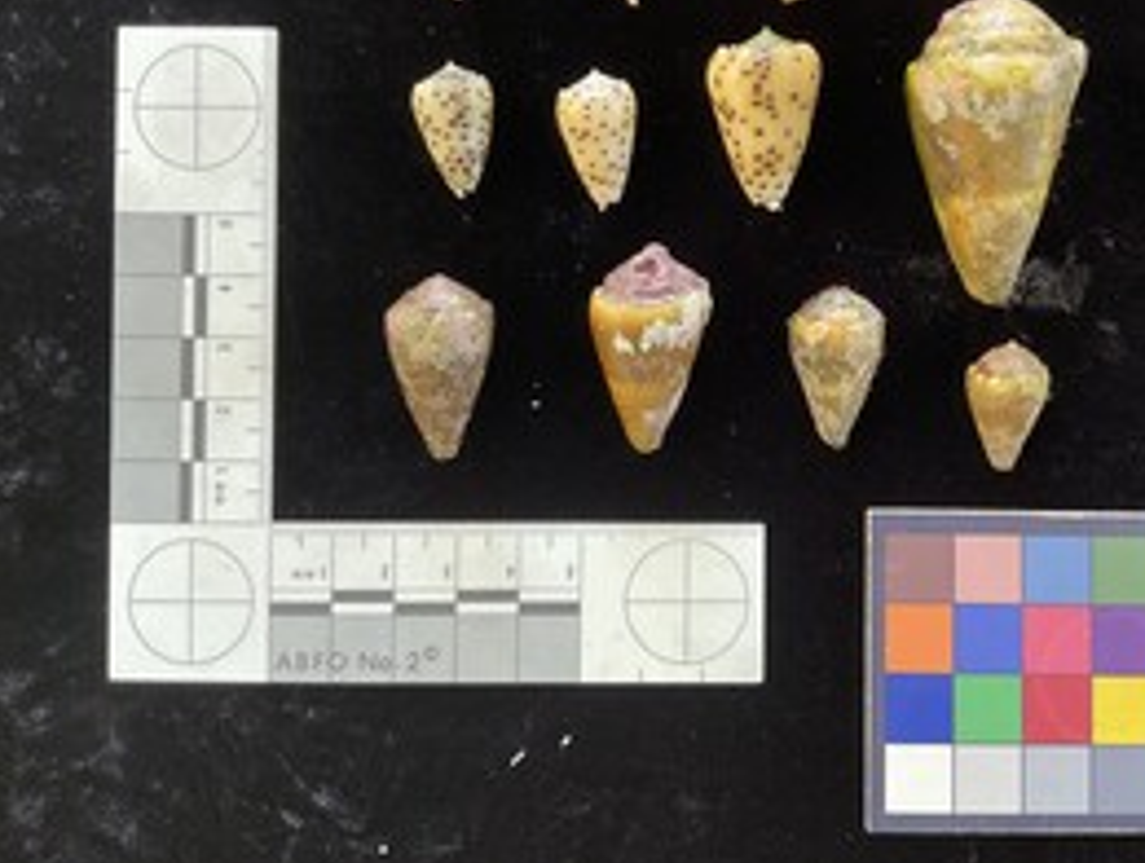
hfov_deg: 47.0
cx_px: 762
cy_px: 310
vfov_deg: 36.7
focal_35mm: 39
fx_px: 1292
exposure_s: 1/50
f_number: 1.8
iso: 125
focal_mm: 3
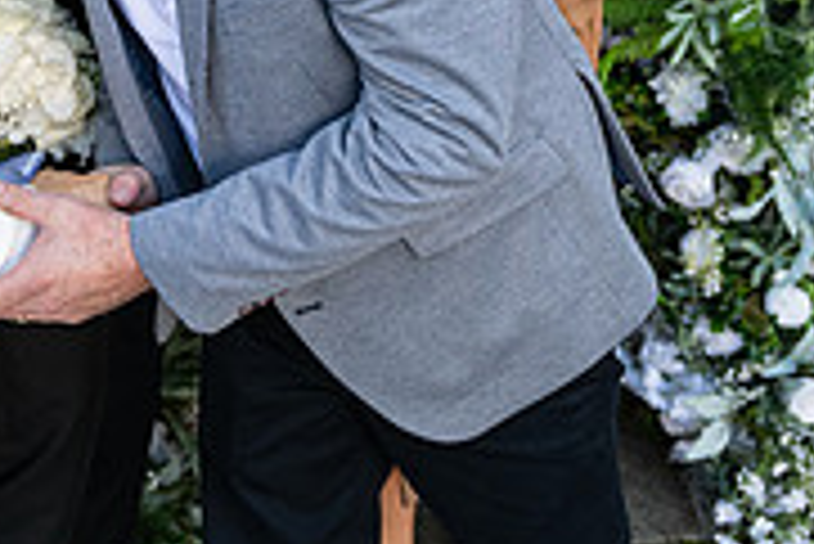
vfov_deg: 17.0
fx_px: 1742
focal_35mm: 77
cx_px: 225
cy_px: -110
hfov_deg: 26.0
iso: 500
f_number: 3.5
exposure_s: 1/1000
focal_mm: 24
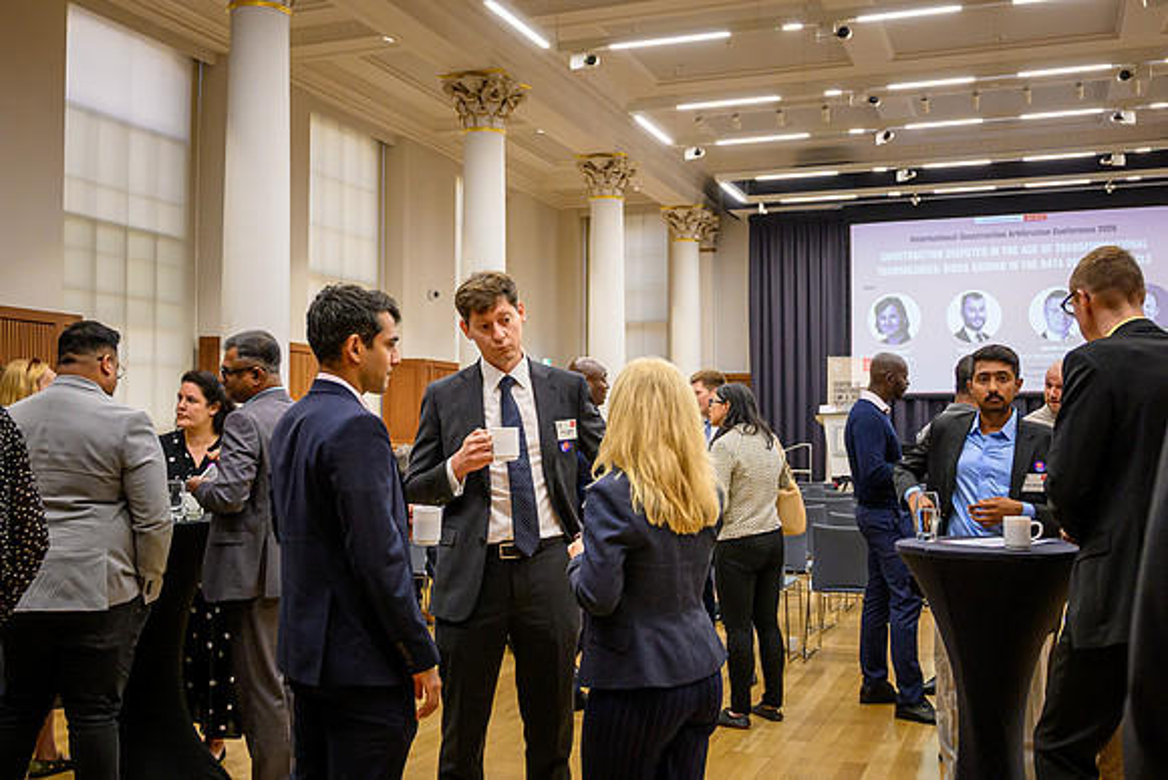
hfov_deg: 52.8
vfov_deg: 36.6
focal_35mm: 36
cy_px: 390
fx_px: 1178
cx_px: 584
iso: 4000
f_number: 4
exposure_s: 1/100
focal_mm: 24
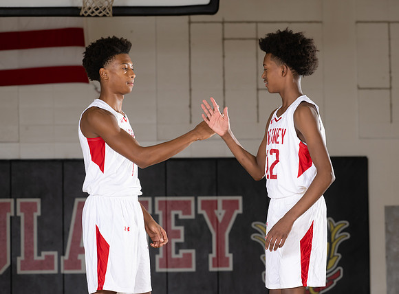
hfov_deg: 15.3
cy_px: 144
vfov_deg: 11.3
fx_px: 1482
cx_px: 233
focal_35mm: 129
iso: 400
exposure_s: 1/125
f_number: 5.6
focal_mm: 98
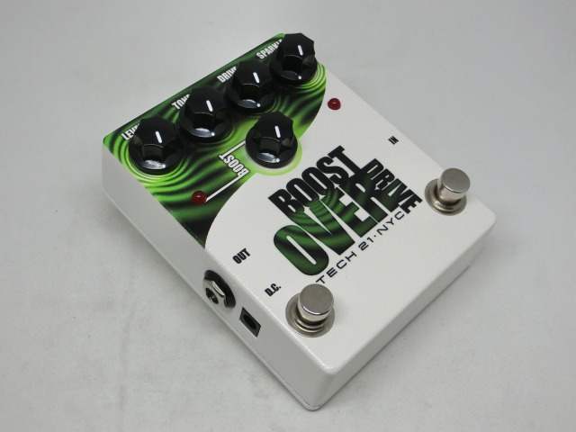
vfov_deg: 32.2
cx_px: 288
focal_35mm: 45
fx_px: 749
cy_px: 216
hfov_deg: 42.1
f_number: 4.4
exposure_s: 1/125
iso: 80
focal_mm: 8
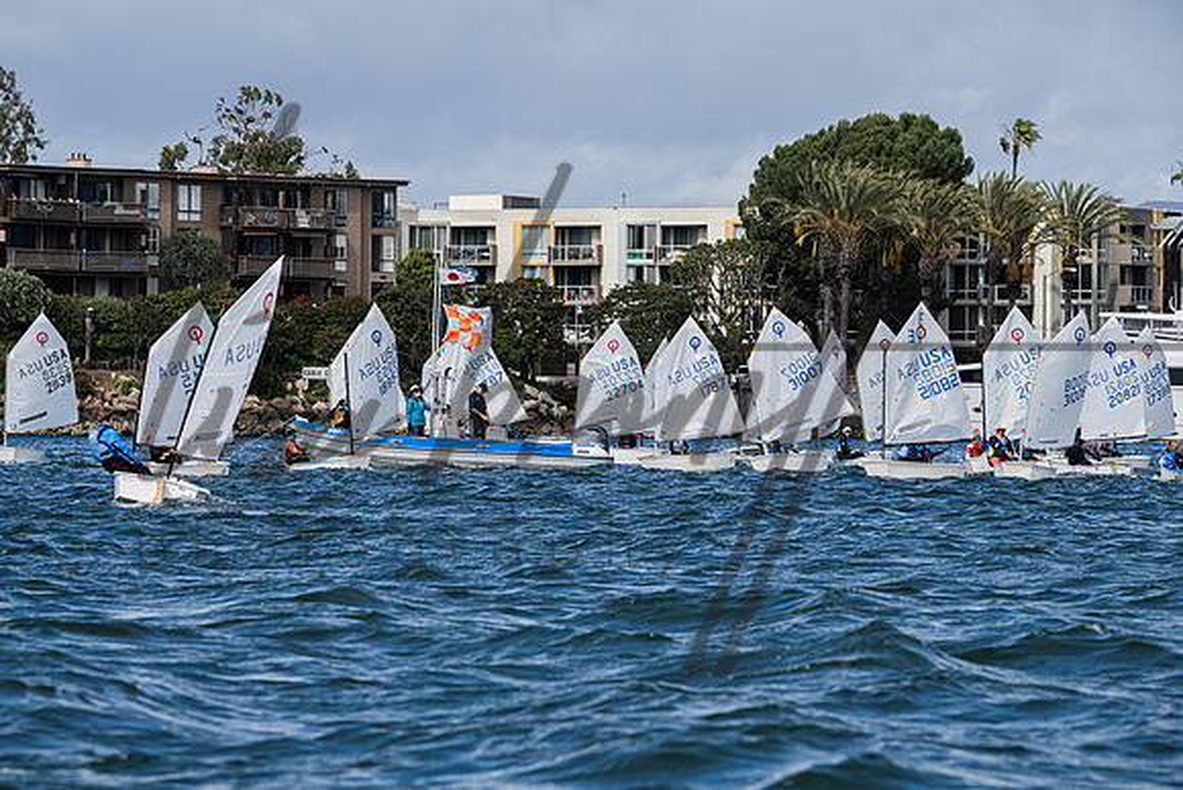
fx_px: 6286
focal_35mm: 191
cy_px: 395
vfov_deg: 7.2
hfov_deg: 10.8
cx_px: 592
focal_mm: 185
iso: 320
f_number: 9
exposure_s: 1/1250
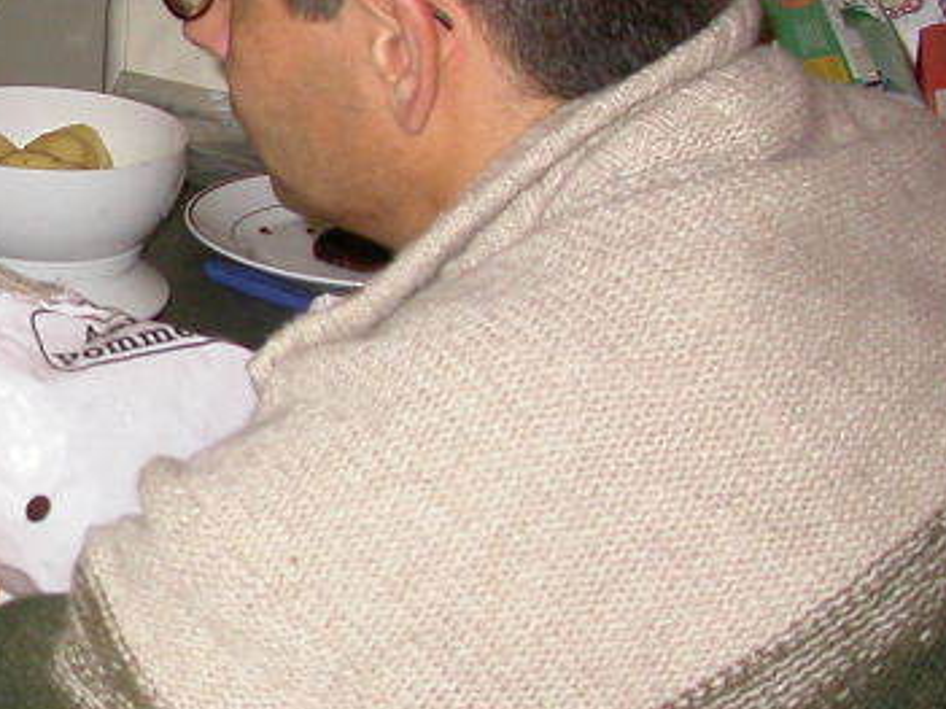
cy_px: 256
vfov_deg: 13.3
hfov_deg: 16.4
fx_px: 3032
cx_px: -404
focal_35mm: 111
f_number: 2.6
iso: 100
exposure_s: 1/60
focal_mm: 7.85
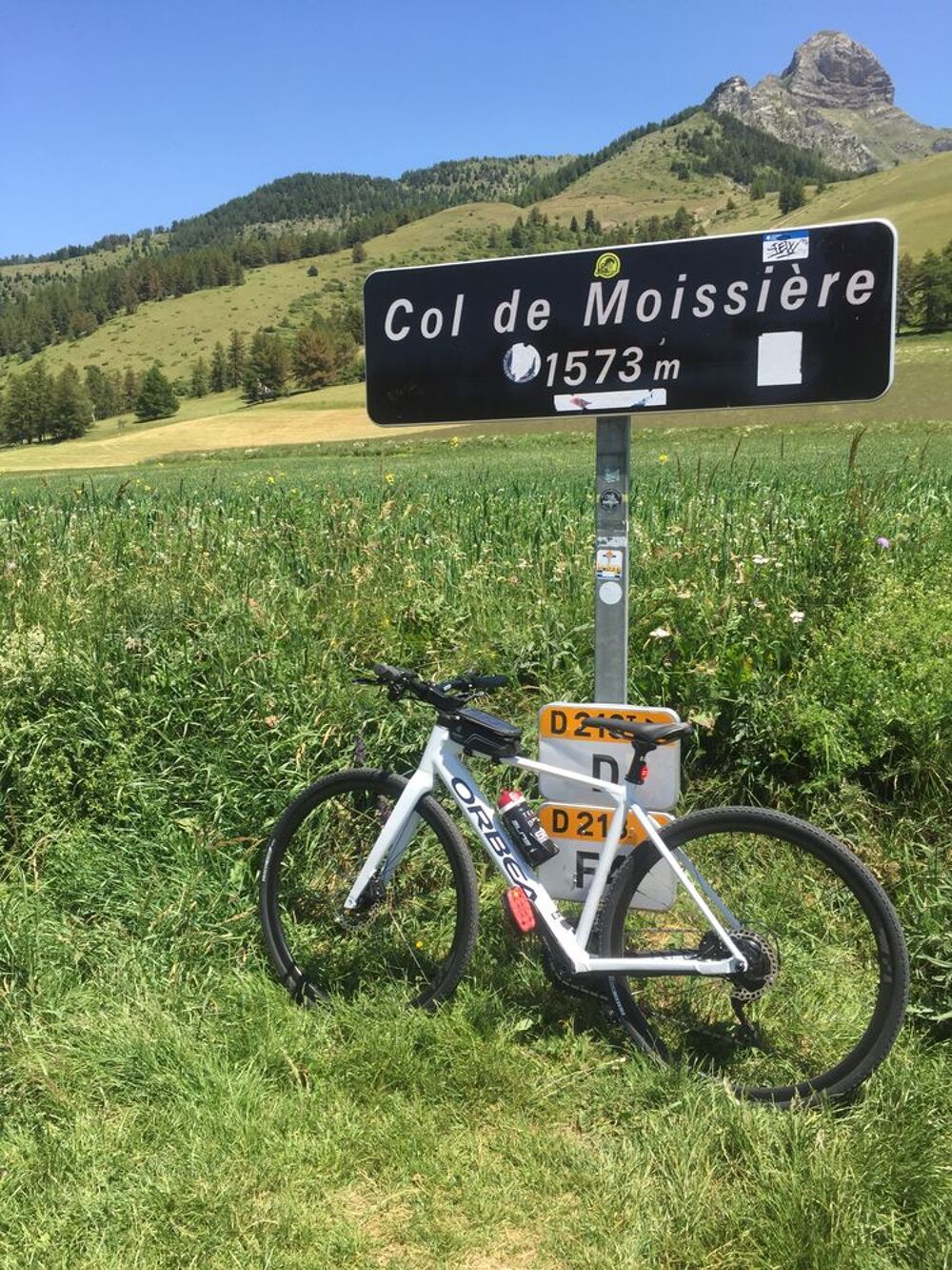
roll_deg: +2.1
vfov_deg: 61.7
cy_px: 635
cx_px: 476
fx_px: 1063
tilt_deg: -7.8
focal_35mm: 29
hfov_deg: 48.2
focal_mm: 4.15
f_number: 2.2
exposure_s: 1/1099
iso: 32
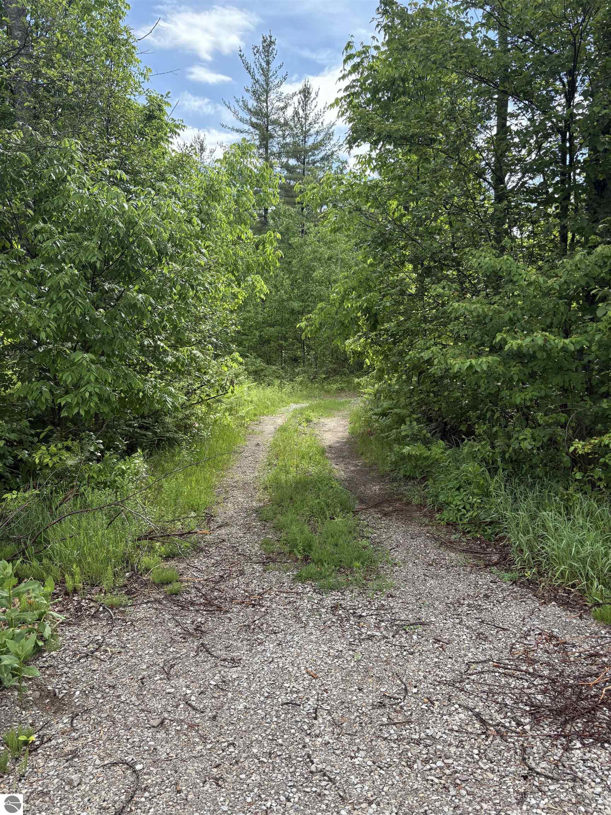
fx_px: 612
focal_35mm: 26
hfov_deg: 53.1
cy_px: 408
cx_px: 306
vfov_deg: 67.3
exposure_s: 1/1364
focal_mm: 5.96
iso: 64
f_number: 1.6
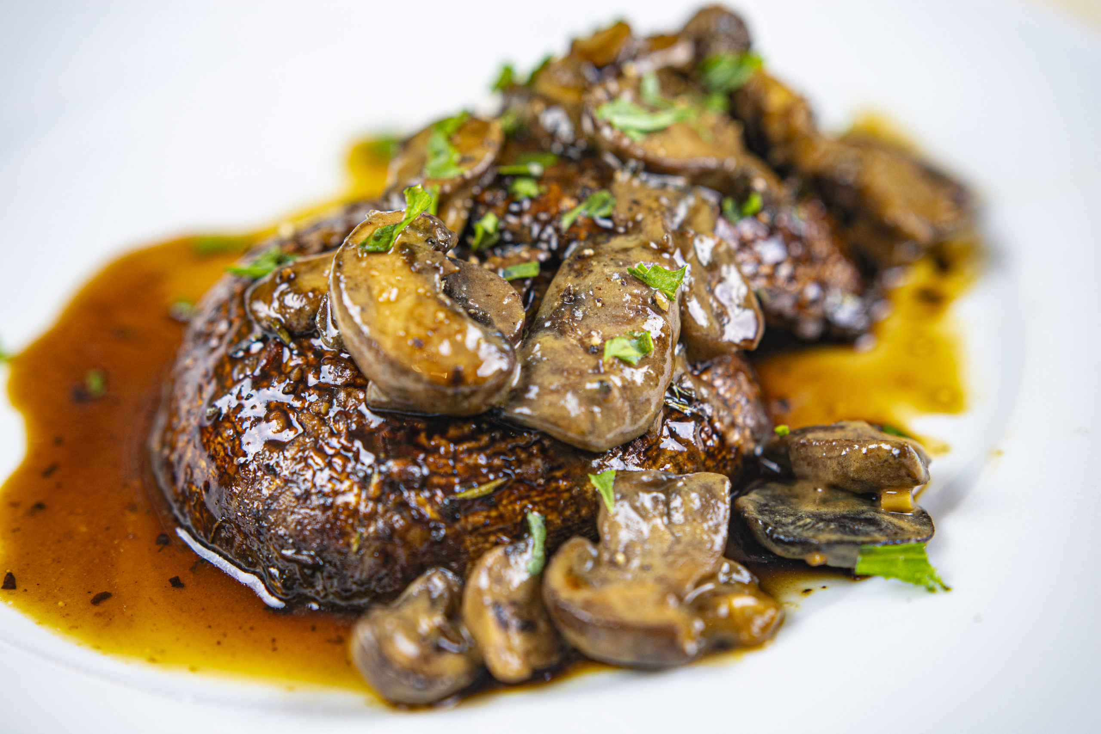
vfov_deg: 28.1
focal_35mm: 48
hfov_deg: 41.1
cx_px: 550
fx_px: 1468
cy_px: 367
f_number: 2.5
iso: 250
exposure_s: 1/250
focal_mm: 32
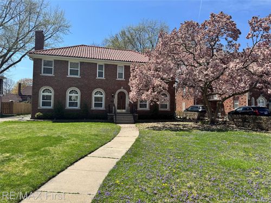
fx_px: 188
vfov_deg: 56.8
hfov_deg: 71.6
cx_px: 136
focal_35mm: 24
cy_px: 102
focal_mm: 6.76
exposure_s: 1/3413
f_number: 1.78
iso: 80
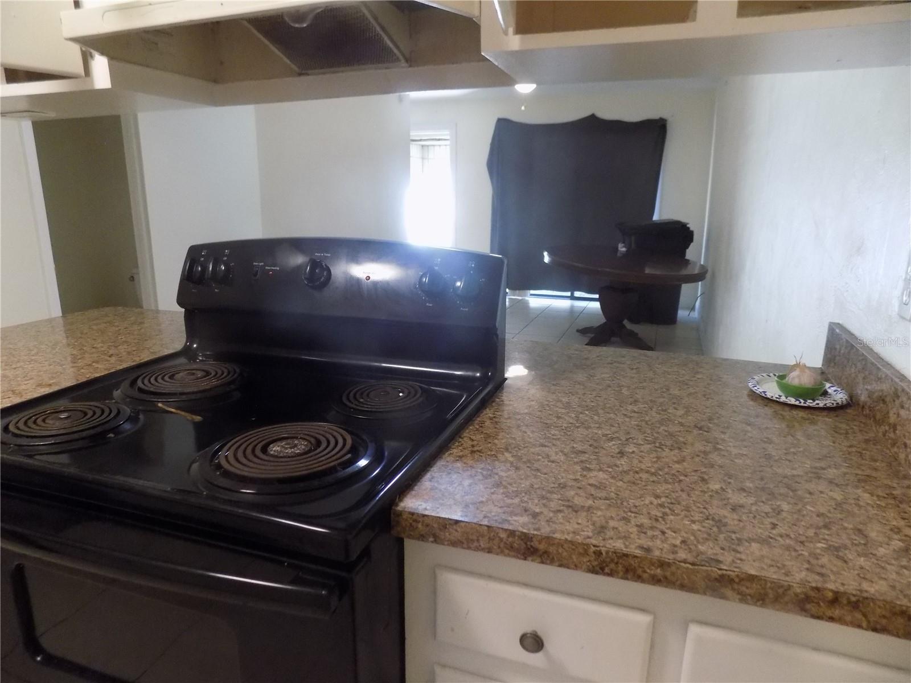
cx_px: 456
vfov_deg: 58.9
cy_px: 342
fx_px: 605
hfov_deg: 73.9
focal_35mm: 23
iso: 400
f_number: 3.1
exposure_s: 1/30
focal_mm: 4
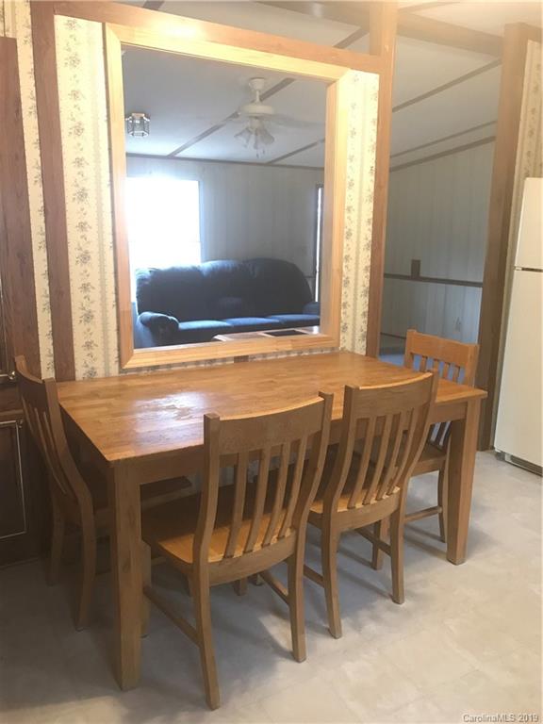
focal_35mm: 28
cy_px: 362
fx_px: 586
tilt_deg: -11.8
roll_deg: -0.6
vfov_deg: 63.4
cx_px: 272
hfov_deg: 49.7
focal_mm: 3.99
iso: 100
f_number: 1.8
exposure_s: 1/12
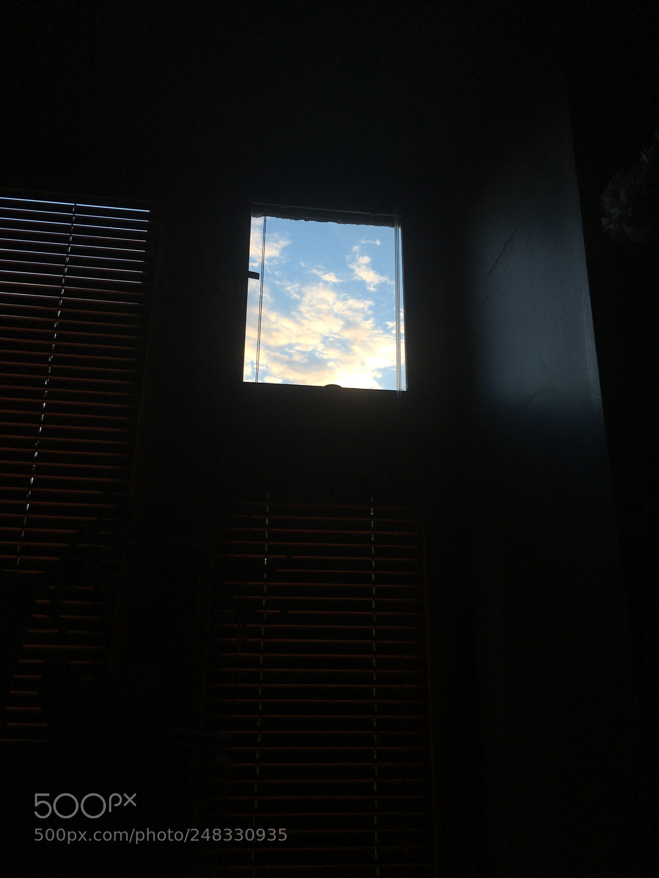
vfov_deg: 61.7
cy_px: 439
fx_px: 736
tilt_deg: +20.0
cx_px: 330
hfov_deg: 48.2
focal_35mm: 29
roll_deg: +1.2
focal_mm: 4.15
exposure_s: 1/182
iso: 25
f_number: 2.2
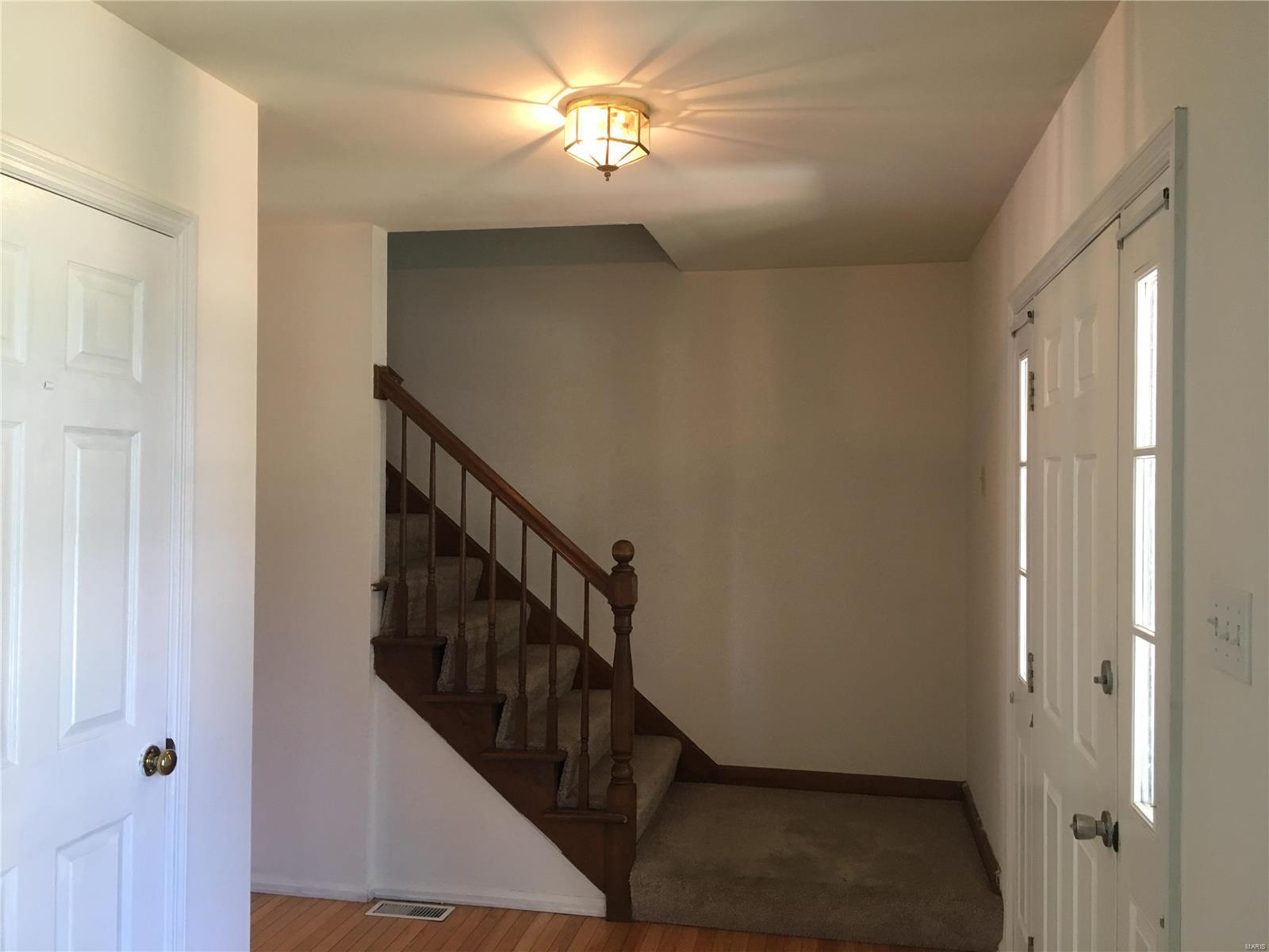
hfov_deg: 61.7
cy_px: 476
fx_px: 1063
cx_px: 634
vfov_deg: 48.2
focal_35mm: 29
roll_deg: +0.3
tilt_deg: -0.4
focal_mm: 4.15
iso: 100
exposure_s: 1/30
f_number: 2.2
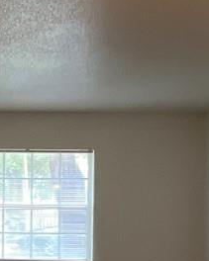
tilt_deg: -0.2
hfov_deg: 19.1
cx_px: -18
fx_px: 596
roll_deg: +0.6
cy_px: 225
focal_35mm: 77
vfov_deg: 24.2
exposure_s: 1/60
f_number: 1.8
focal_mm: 1.57
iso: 400
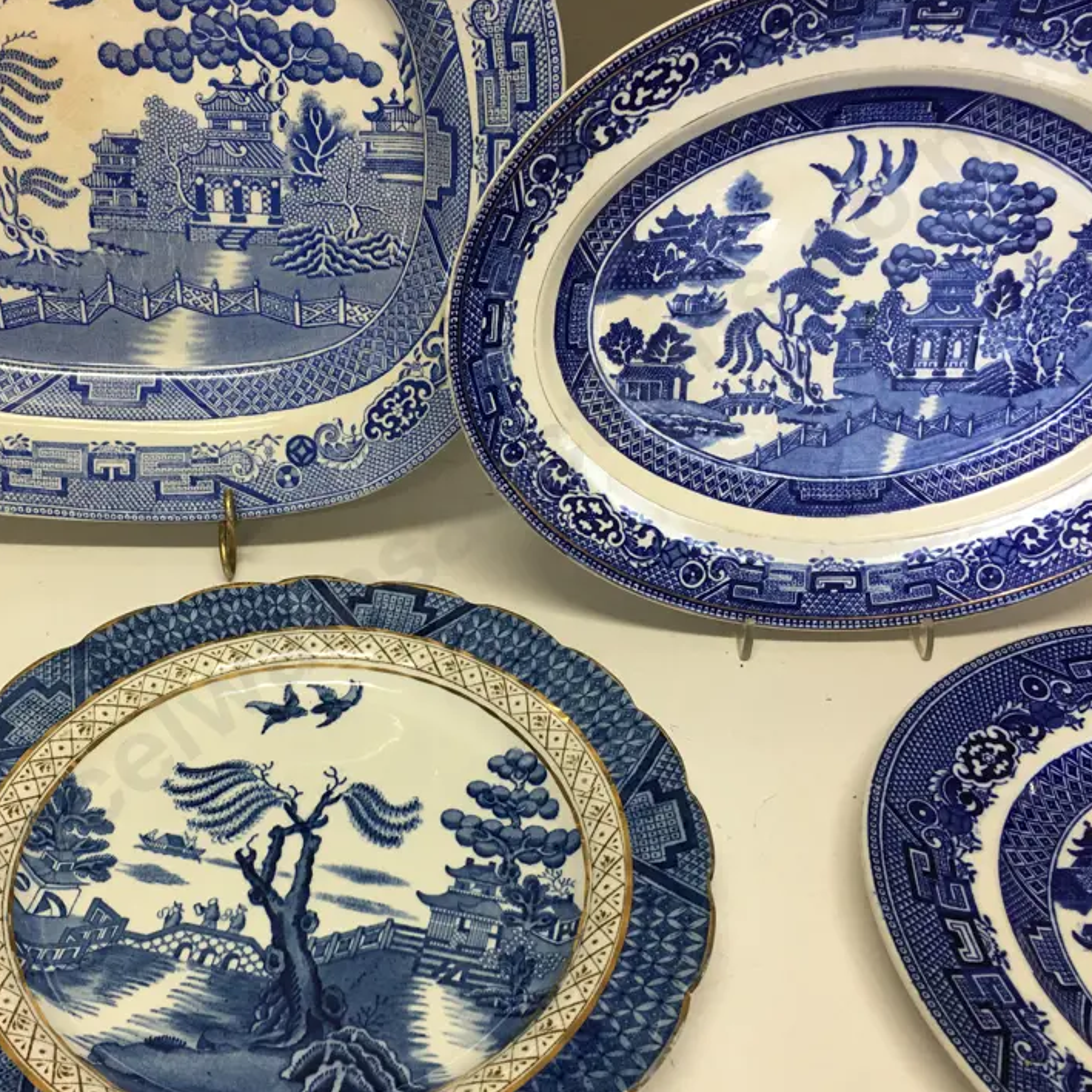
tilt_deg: -36.7
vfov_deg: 44.9
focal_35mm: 37
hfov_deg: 44.4
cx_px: 390
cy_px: 576
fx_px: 1321
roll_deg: +0.4
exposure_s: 1/33
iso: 32
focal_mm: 4.15
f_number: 2.2
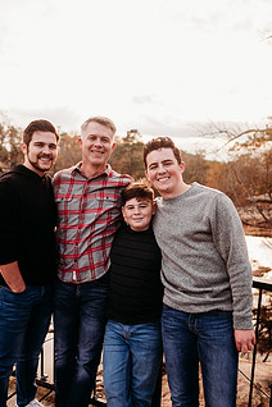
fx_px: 385
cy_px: 237
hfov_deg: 38.8
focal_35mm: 34
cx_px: 112
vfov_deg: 55.5
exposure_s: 1/400
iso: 125
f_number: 2.2
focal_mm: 24
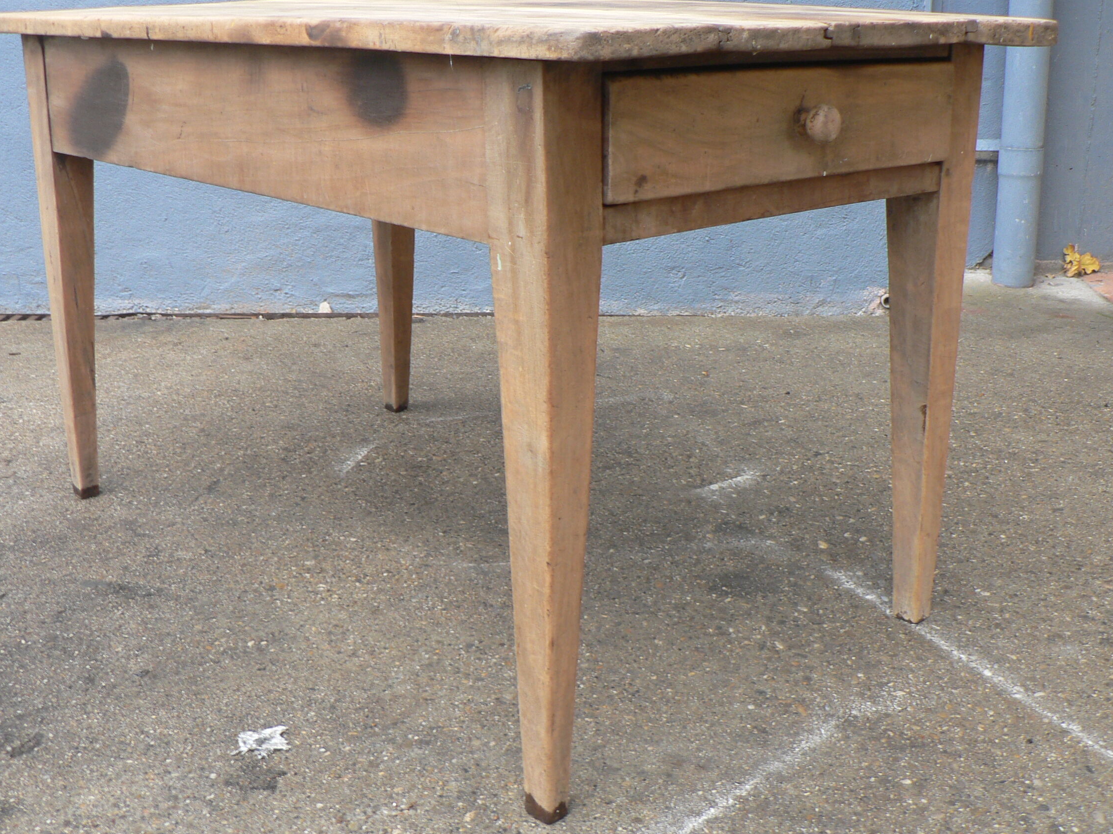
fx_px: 1318
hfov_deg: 45.7
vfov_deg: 35.1
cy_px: 371
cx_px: 505
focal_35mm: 41
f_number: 2.8
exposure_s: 1/30
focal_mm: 6
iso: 80
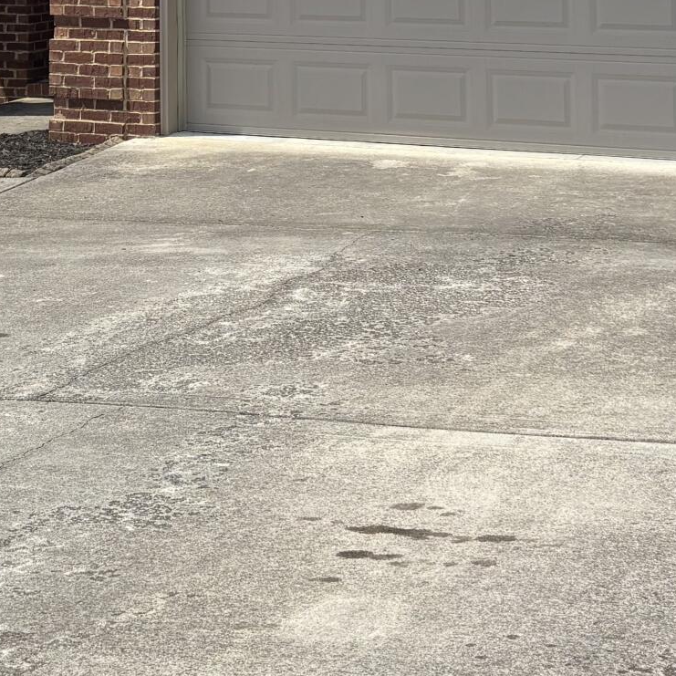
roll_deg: +0.0
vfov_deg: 17.6
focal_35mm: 93
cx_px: 130
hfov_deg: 18.5
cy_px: -193
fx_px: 2055
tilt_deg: +3.9
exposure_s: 1/3788
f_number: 1.6
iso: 50
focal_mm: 5.96
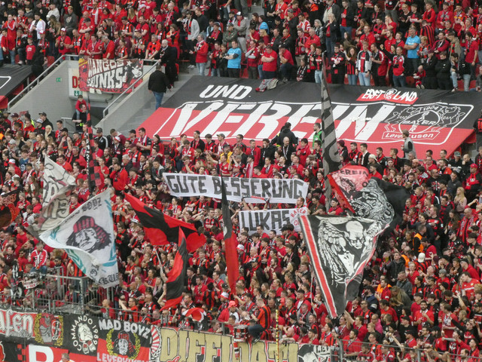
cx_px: 241
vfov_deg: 6.9
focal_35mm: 214
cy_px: 181
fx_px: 2980
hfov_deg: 9.2
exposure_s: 1/125
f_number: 5.6
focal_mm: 38.4
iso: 1000
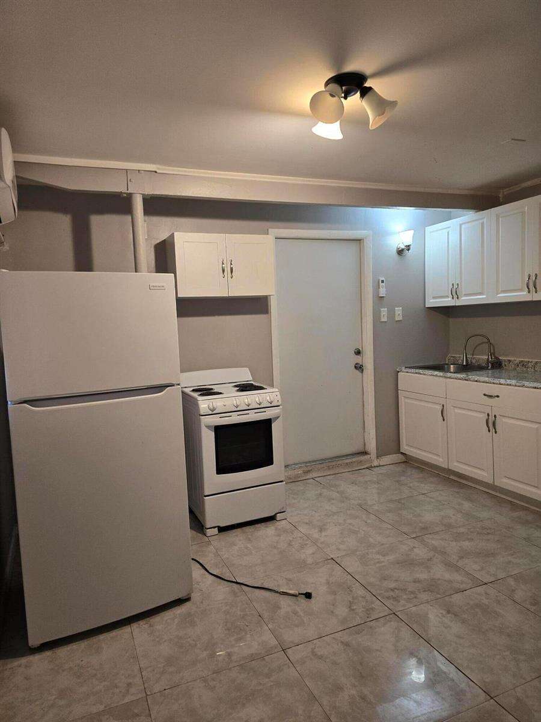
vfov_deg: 73.9
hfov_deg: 58.9
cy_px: 361
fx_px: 479
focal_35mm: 23
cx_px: 270
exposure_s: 1/120
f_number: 1.7
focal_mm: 6.3
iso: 250
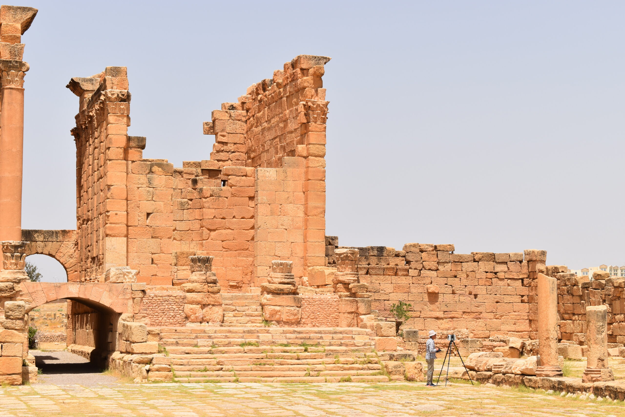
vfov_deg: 16.6
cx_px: 312
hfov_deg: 24.6
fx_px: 1432
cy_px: 208
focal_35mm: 82
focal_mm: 55
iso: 100
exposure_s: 1/320
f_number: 9
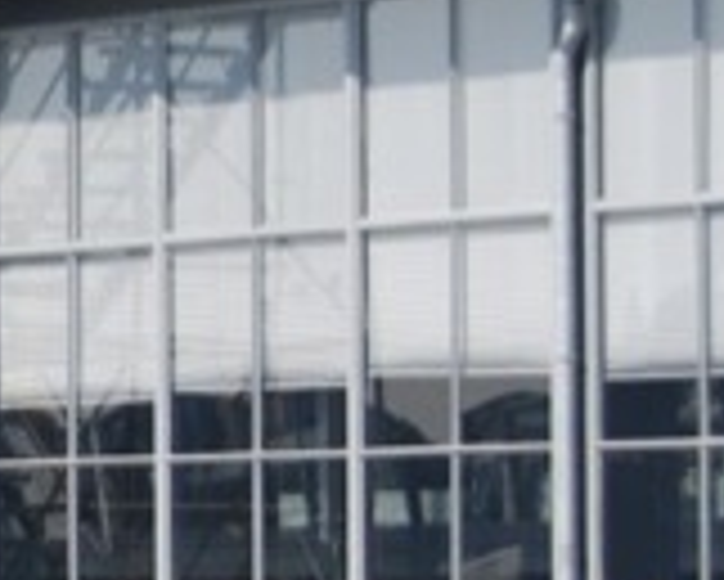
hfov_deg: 5.5
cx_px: -540
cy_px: 184
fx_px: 7421
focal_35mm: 346
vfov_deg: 4.5
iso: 100
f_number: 8
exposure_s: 1/250
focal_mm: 55
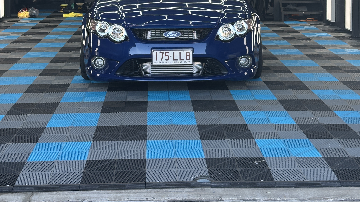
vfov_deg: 16.8
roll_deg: +0.2
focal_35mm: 70
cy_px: -13
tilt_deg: -2.2
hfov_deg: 30.2
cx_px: 180
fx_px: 668
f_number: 1.78
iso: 64
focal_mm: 6.86
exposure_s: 1/210
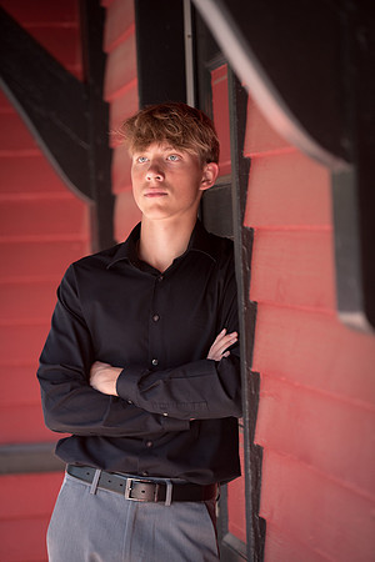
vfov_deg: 16.4
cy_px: 281
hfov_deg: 11.0
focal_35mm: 125
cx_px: 188
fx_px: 1953
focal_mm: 125
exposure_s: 1/400
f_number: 3.2
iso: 800
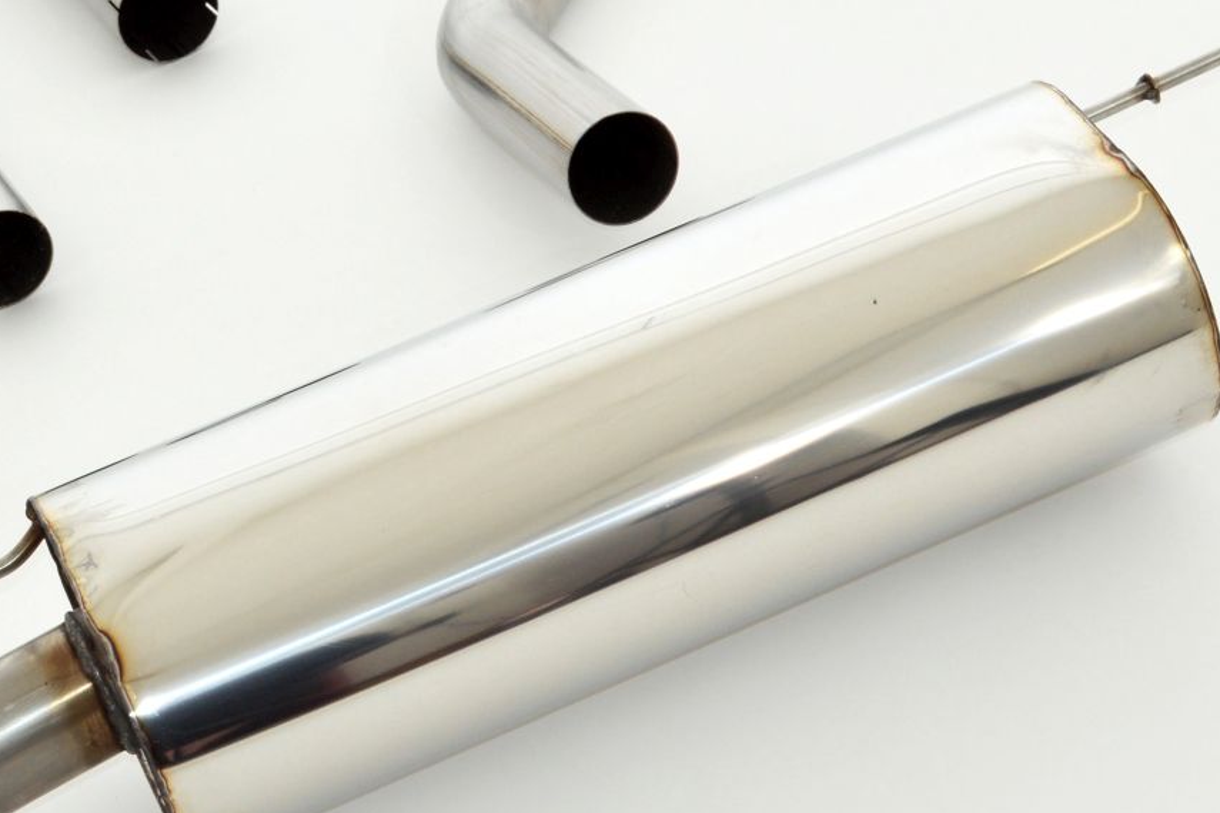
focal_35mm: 101
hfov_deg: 20.2
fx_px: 3423
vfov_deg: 13.6
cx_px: 469
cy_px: 451
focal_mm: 30
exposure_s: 1/160
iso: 200
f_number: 10
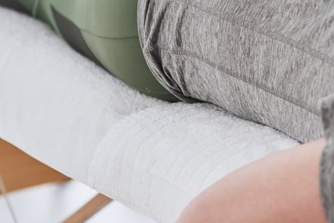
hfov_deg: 8.9
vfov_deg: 6.0
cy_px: -46
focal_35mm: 228
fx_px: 2115
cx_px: 408
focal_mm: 85
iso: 125
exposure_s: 1/160
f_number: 2.8
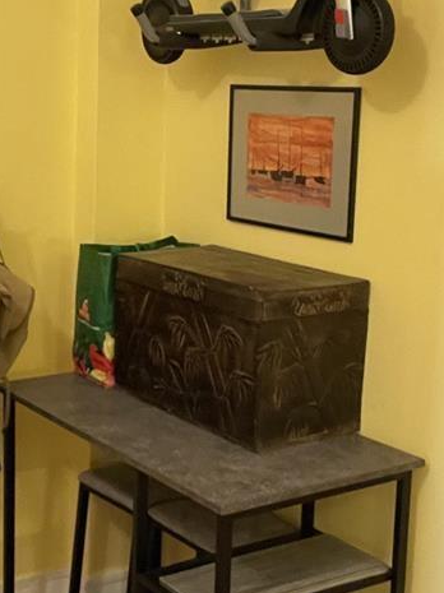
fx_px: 1062
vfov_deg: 31.2
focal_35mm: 62
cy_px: 284
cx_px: 88
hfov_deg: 23.3
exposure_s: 1/40
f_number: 2.2
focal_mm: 2.71
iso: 400
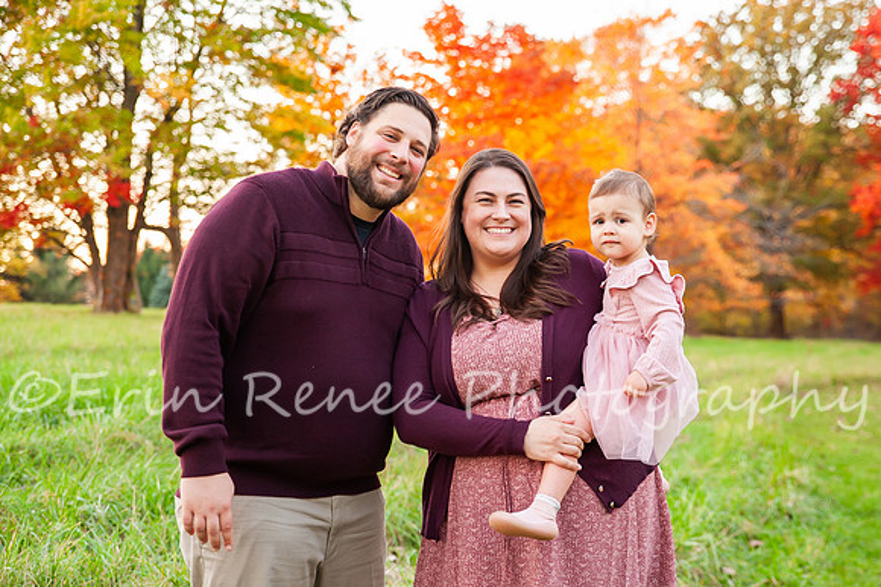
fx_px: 1597
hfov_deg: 30.8
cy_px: 303
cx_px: 454
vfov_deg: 20.8
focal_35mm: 65
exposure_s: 1/200
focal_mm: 56
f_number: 3.5
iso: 800
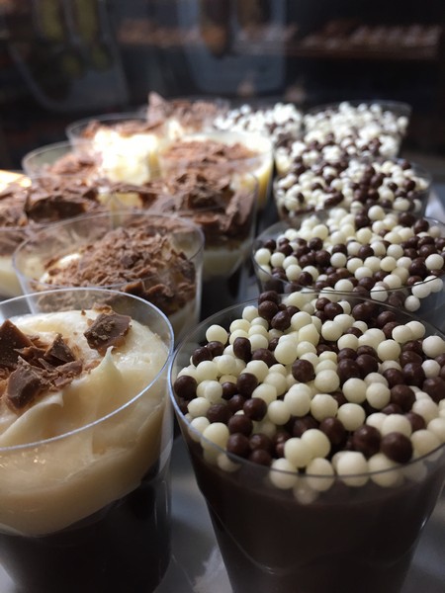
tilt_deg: -32.8
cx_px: 222
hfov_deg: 48.2
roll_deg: +4.7
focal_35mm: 29
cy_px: 296
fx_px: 497
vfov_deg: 61.7
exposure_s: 1/30
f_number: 2.2
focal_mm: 4.15
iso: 50
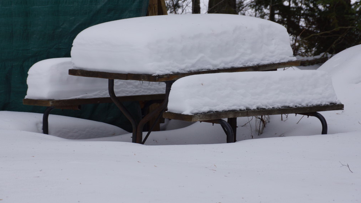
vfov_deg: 6.9
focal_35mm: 175
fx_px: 1675
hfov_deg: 12.3
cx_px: 182
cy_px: 75
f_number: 9
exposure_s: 1/200
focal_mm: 100
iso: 100
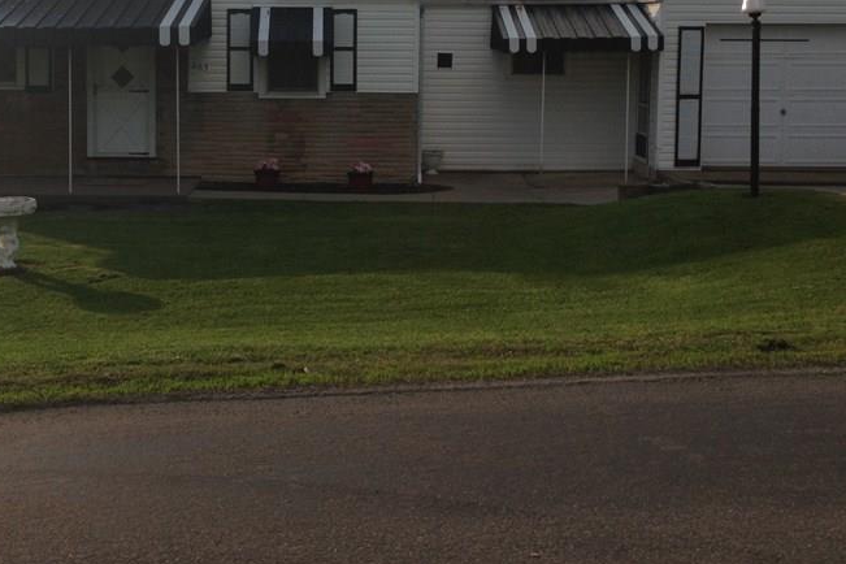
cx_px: 337
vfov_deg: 24.7
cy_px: 122
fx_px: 1269
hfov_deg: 36.7
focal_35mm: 54
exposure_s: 1/1695
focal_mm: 4.13
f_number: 2.4
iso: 50
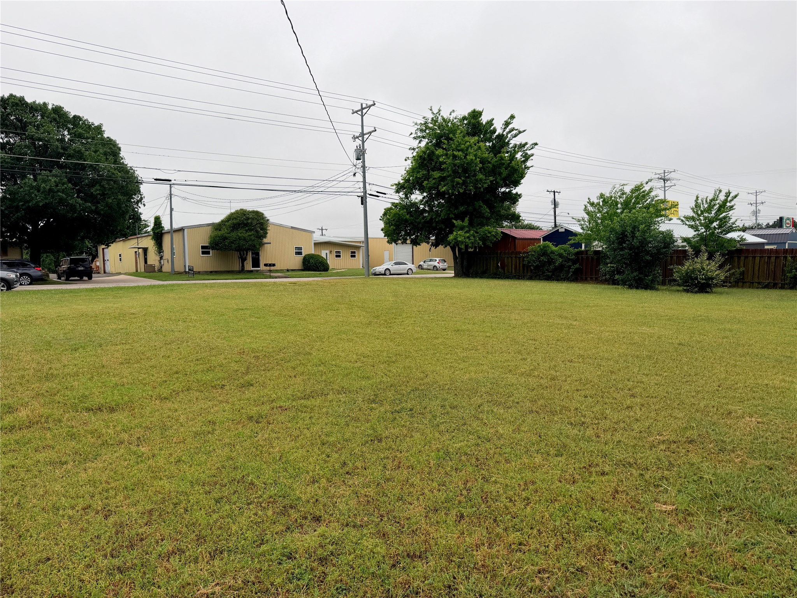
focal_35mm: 24
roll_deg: +2.2
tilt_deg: -3.4
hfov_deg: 71.6
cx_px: 398
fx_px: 553
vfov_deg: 56.8
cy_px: 299
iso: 80
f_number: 1.78
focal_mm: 6.76
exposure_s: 1/535
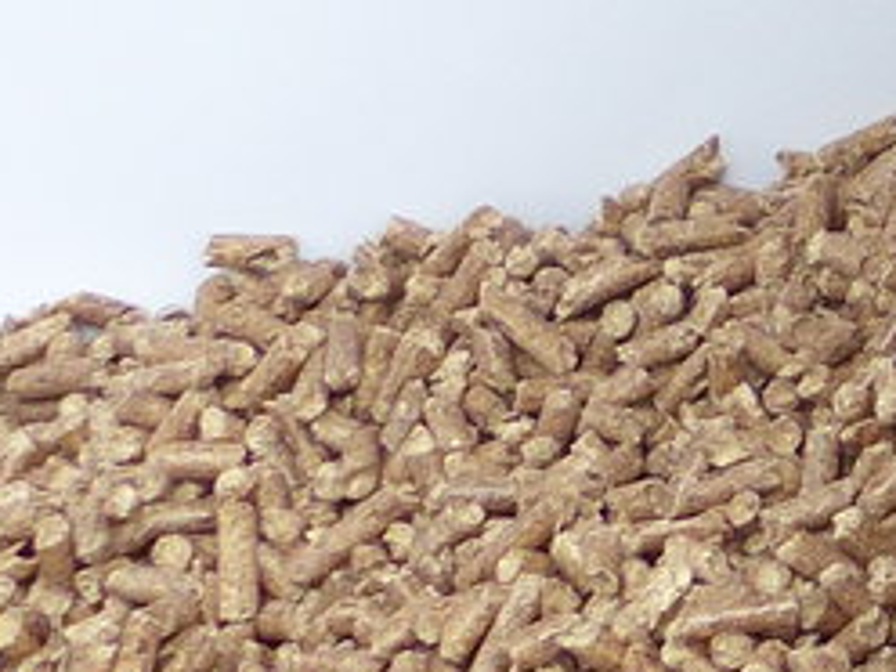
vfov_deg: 8.7
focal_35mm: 161
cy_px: -694
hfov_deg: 10.6
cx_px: 2121
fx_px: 4167
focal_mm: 4.5
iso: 100
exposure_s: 1/60
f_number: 2.8
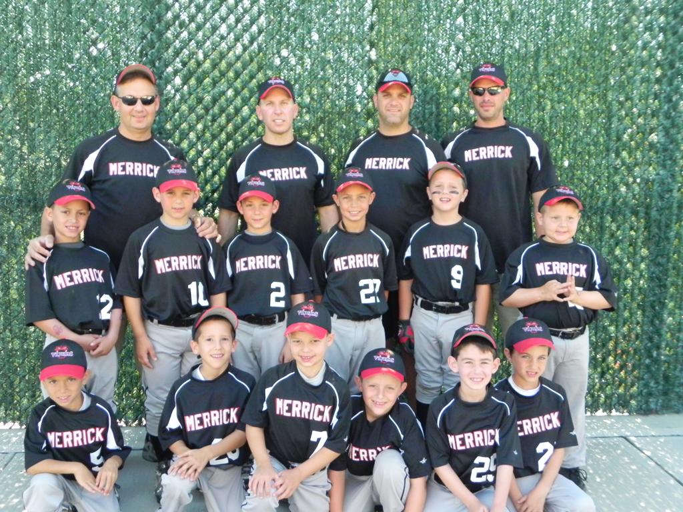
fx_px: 730
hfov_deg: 50.1
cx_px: 342
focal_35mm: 37
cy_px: 256
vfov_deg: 38.7
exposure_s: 1/500
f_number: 3.2
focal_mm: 6.6
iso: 688
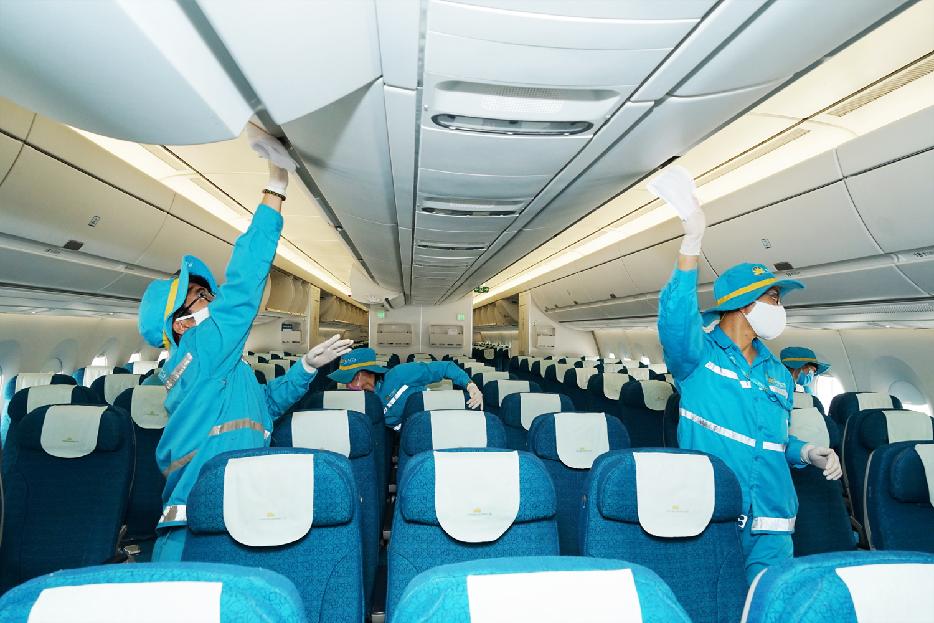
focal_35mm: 24
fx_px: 623
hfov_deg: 73.7
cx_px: 467
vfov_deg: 53.1
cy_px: 312
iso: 800
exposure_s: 1/60
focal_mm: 24
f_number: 8
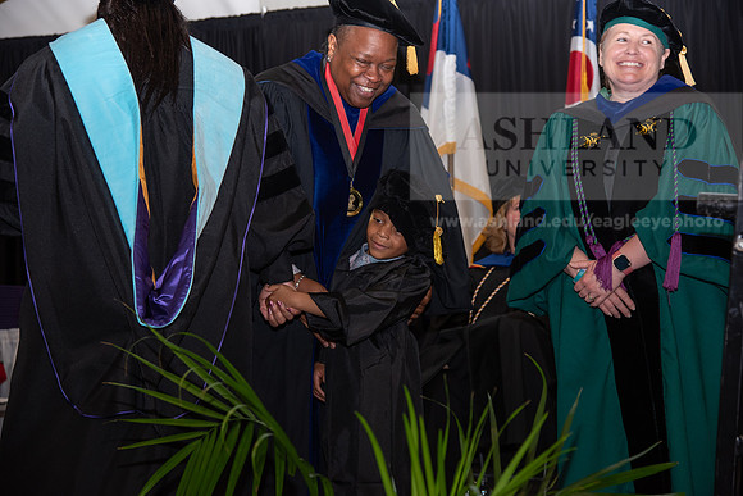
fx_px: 1445
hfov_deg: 28.8
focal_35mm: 70
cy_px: 248
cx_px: 372
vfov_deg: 19.5
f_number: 5
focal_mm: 70
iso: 800
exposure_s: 1/125
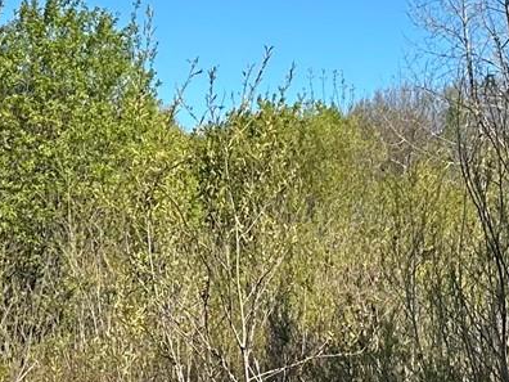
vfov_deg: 11.9
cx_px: 384
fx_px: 1823
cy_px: 264
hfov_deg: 15.8
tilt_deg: +1.3
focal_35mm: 124
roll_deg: +1.4
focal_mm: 6.86
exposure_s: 1/3356
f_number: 1.78
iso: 80
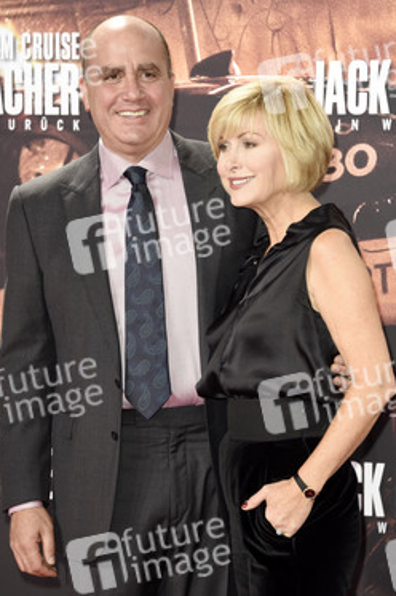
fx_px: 2661
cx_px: 195
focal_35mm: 161
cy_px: 316
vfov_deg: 12.8
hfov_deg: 8.5
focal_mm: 150
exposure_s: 1/160
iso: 800
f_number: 5.6
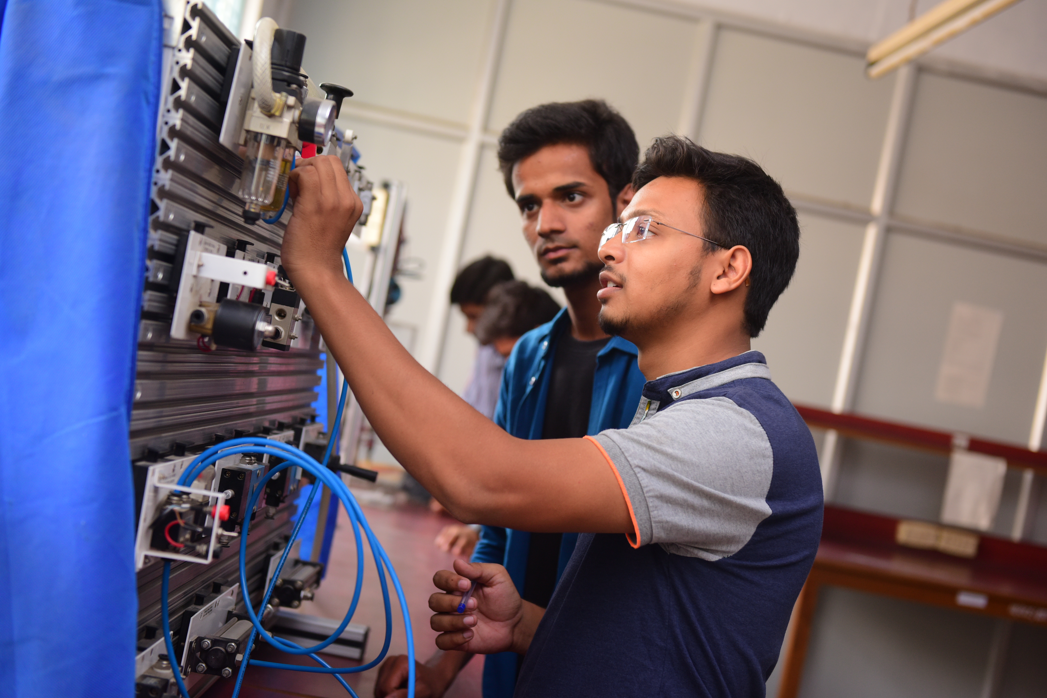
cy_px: 351
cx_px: 530
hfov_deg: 38.9
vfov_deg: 26.5
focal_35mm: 51
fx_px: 1483
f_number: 3.2
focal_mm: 50
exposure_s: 1/125
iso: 800
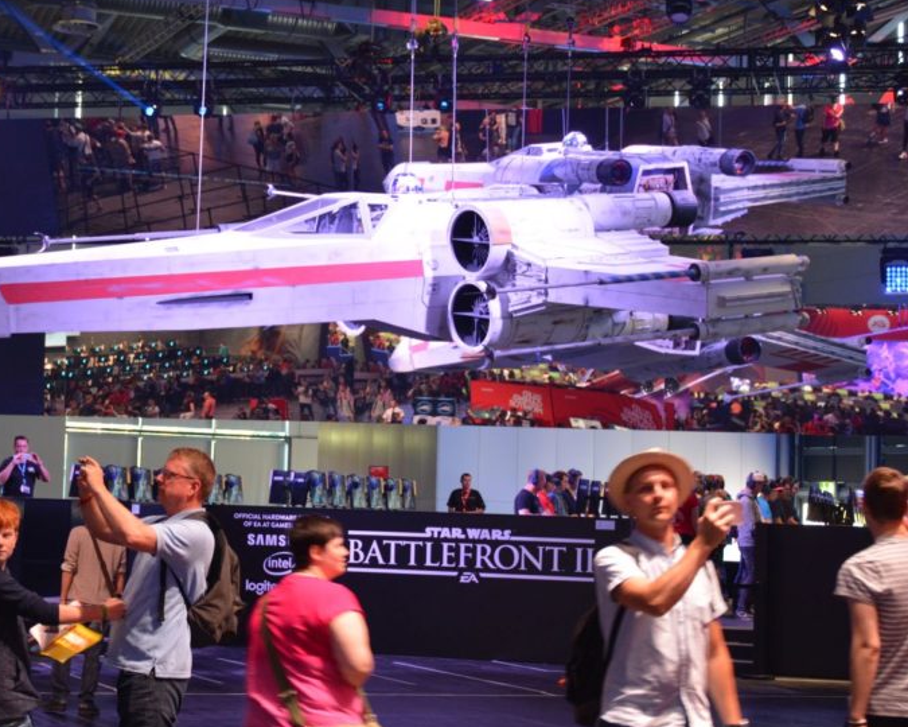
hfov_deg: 25.4
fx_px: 2008
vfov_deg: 20.5
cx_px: 307
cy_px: 332
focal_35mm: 75
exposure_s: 1/30
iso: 900
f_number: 4.2
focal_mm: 35
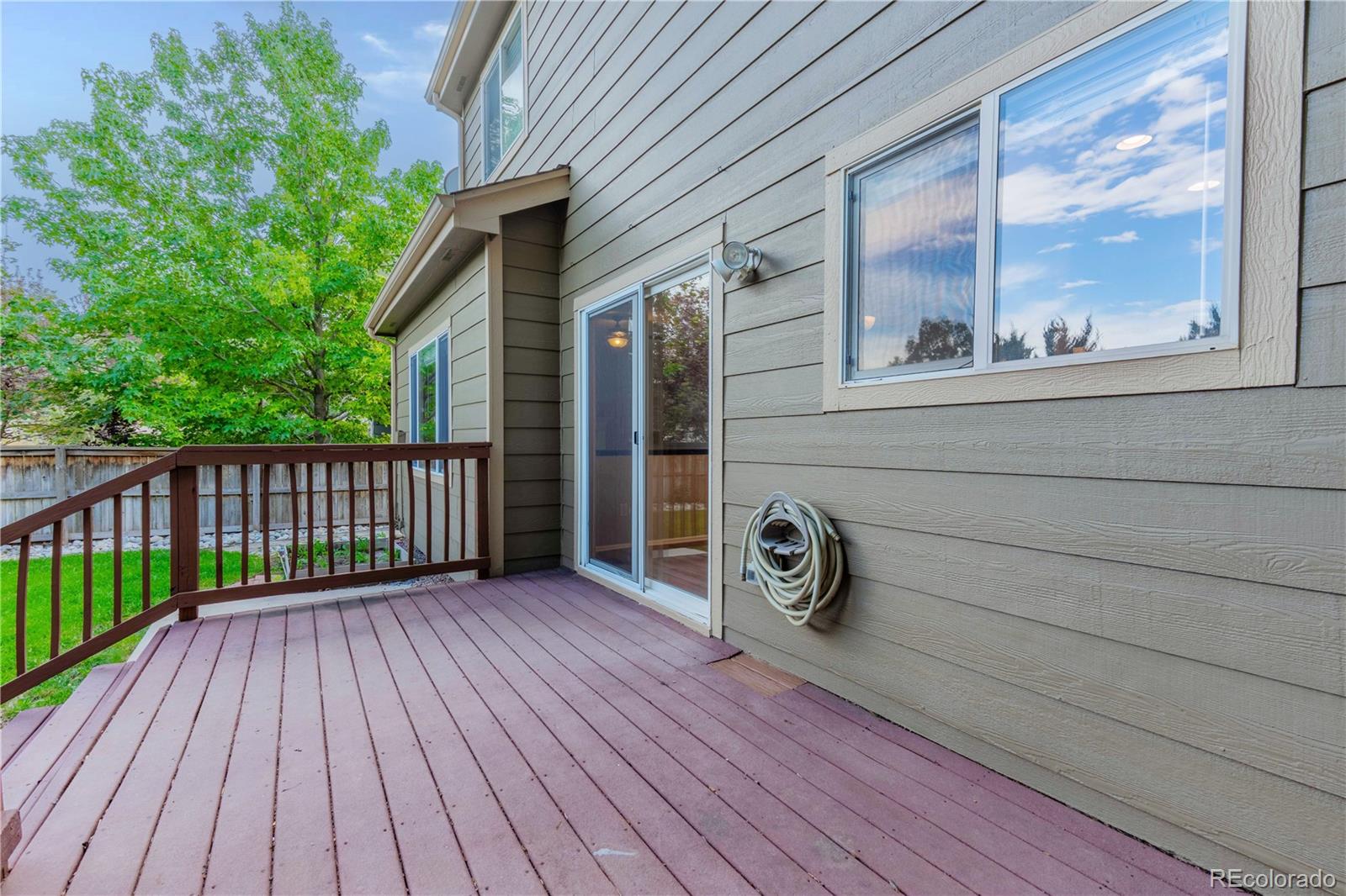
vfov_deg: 73.7
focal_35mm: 16
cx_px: 673
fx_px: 598
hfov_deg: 96.7
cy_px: 448
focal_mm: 16
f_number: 8
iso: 125
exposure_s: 1/400
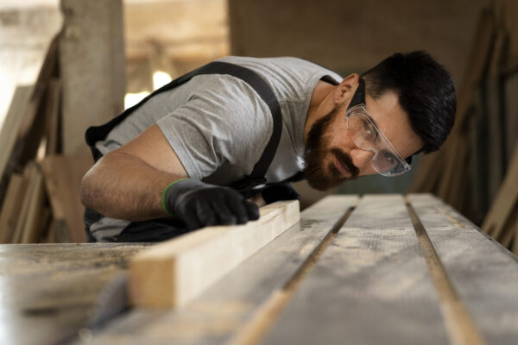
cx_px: 259
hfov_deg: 36.2
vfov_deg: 24.6
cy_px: 172
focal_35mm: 55
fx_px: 791
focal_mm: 55
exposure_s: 1/100
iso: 400
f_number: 2.5
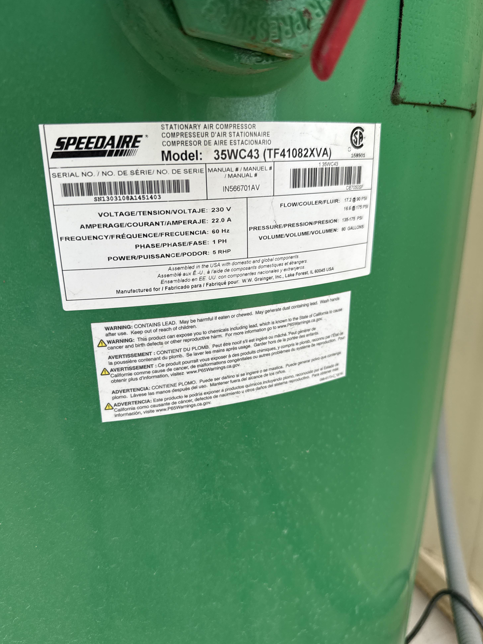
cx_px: 235
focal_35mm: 25
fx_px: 465
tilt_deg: -18.1
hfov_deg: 54.9
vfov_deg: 69.4
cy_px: 326
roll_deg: +1.2
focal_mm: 6.76
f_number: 1.78
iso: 80
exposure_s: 1/1689
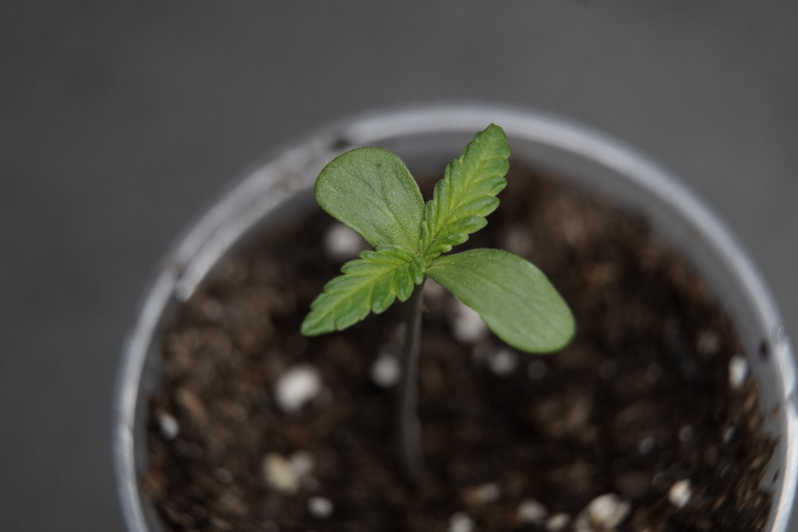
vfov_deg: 9.2
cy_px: 266
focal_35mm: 148
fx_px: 3291
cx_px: 399
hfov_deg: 13.8
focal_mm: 99
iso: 1000
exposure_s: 1/50
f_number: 5.6
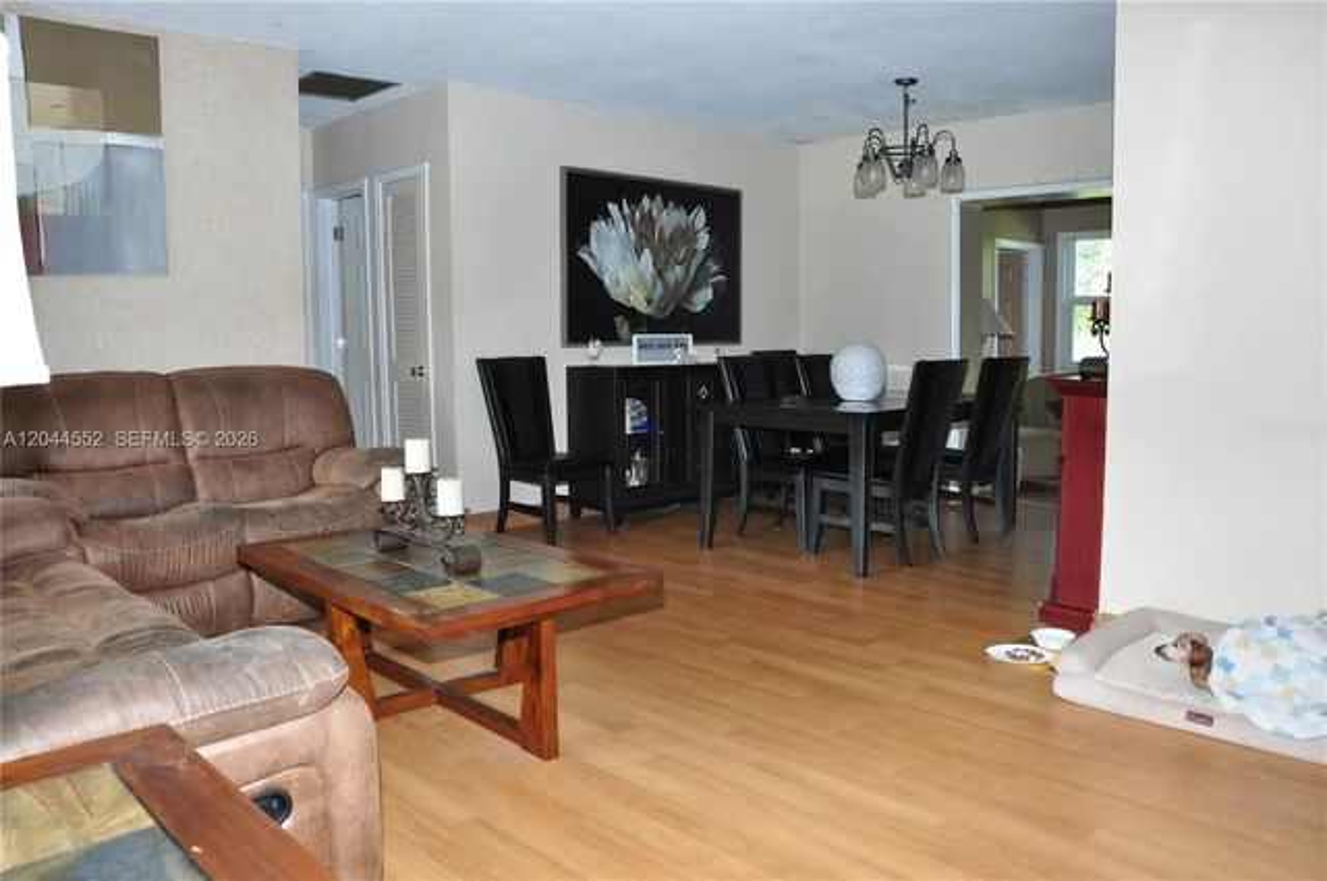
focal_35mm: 27
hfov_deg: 67.4
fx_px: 994
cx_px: 664
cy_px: 440
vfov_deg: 47.8
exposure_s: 1/60
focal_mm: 18
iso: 400
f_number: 7.1
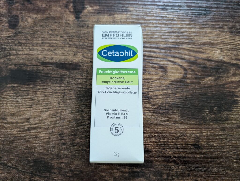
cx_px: 120
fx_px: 167
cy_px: 90
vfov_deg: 56.9
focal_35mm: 24
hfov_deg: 71.5
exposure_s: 1/72.7
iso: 498
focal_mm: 6.9
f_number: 1.68
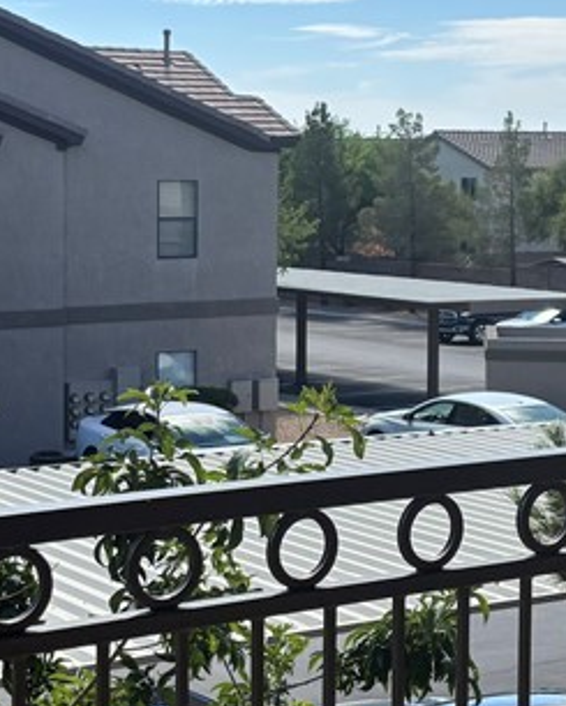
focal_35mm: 85
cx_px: 215
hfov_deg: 18.1
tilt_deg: -4.1
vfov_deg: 22.4
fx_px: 1779
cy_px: 291
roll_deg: +0.6
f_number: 1.6
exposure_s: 1/3534
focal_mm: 5.96
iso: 50
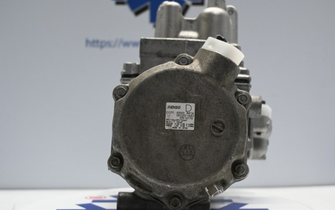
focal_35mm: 67
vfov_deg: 19.6
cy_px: 110
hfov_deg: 30.8
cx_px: 167
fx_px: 607
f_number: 6
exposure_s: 1/60
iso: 1100
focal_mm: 43
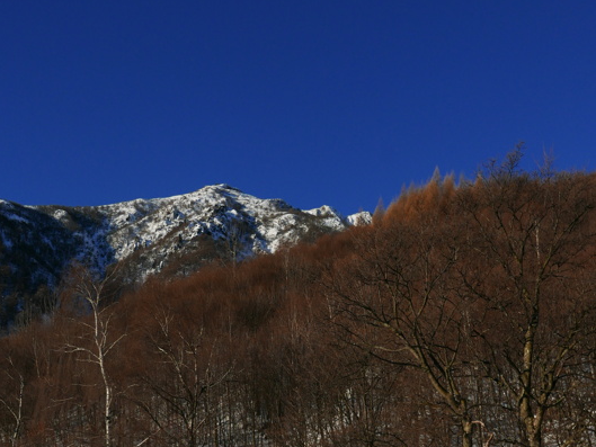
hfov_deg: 39.6
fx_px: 827
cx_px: 297
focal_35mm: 48
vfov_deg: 28.8
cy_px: 421
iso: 200
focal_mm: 14.9
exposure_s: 1/1000
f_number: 5.6
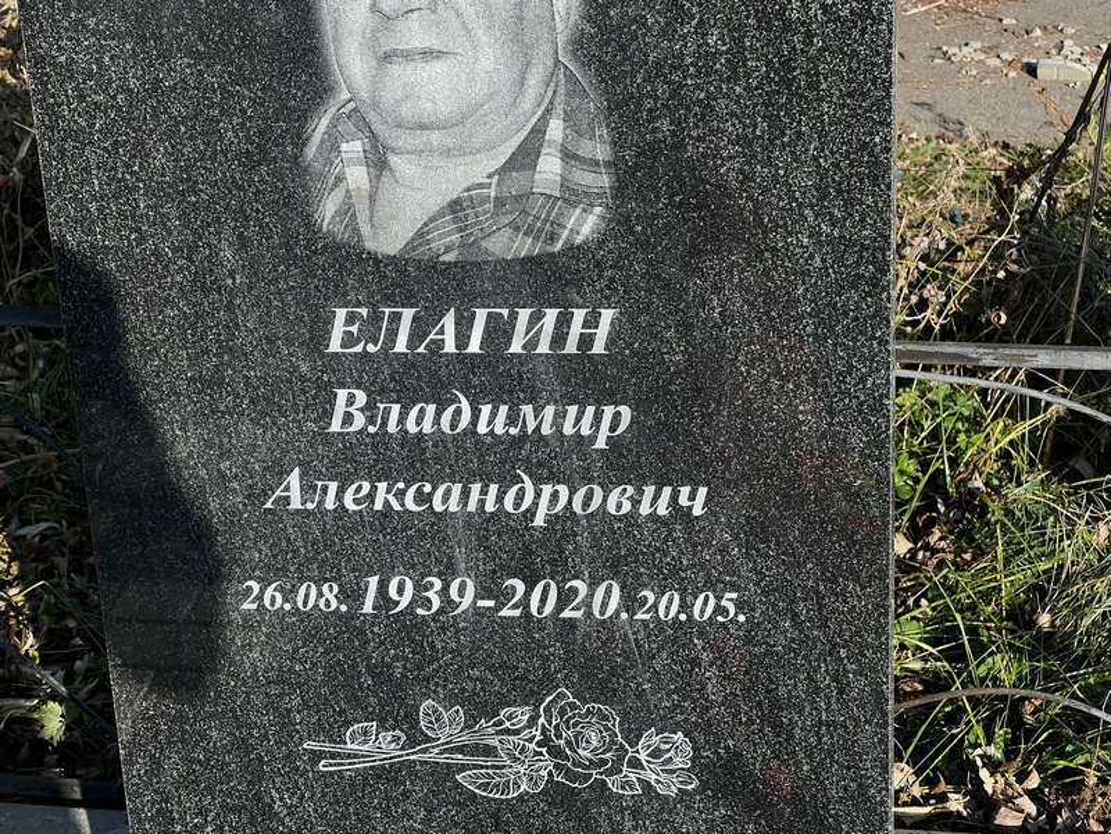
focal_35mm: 77
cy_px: 417
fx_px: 2471
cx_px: 556
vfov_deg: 19.1
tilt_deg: -20.6
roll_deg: +2.4
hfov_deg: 25.3
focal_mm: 9
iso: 32
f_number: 2.8
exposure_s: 1/296
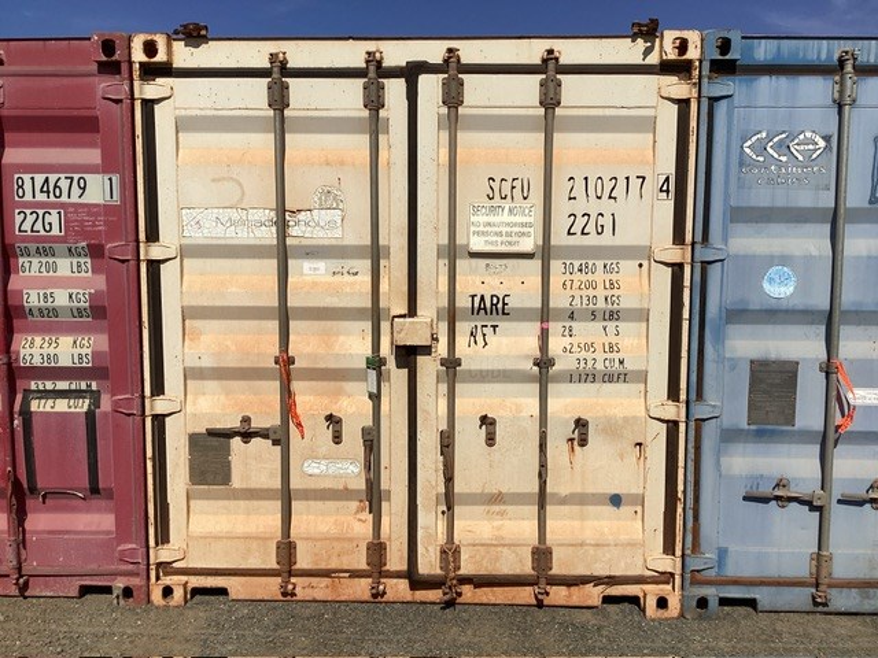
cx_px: 439
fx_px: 786
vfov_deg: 45.4
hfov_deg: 58.4
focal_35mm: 31
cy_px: 329
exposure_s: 1/3891
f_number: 2.4
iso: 25
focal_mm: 3.3
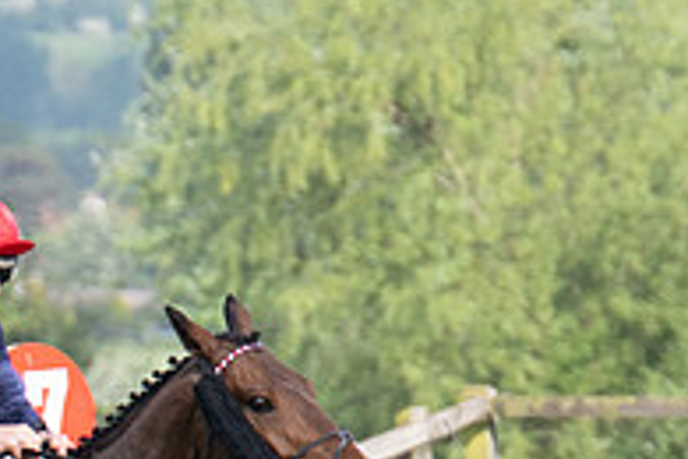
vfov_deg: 1.7
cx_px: -111
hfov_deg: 2.5
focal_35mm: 816
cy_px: 825
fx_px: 15593
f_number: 4
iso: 400
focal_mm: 125
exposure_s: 1/1600
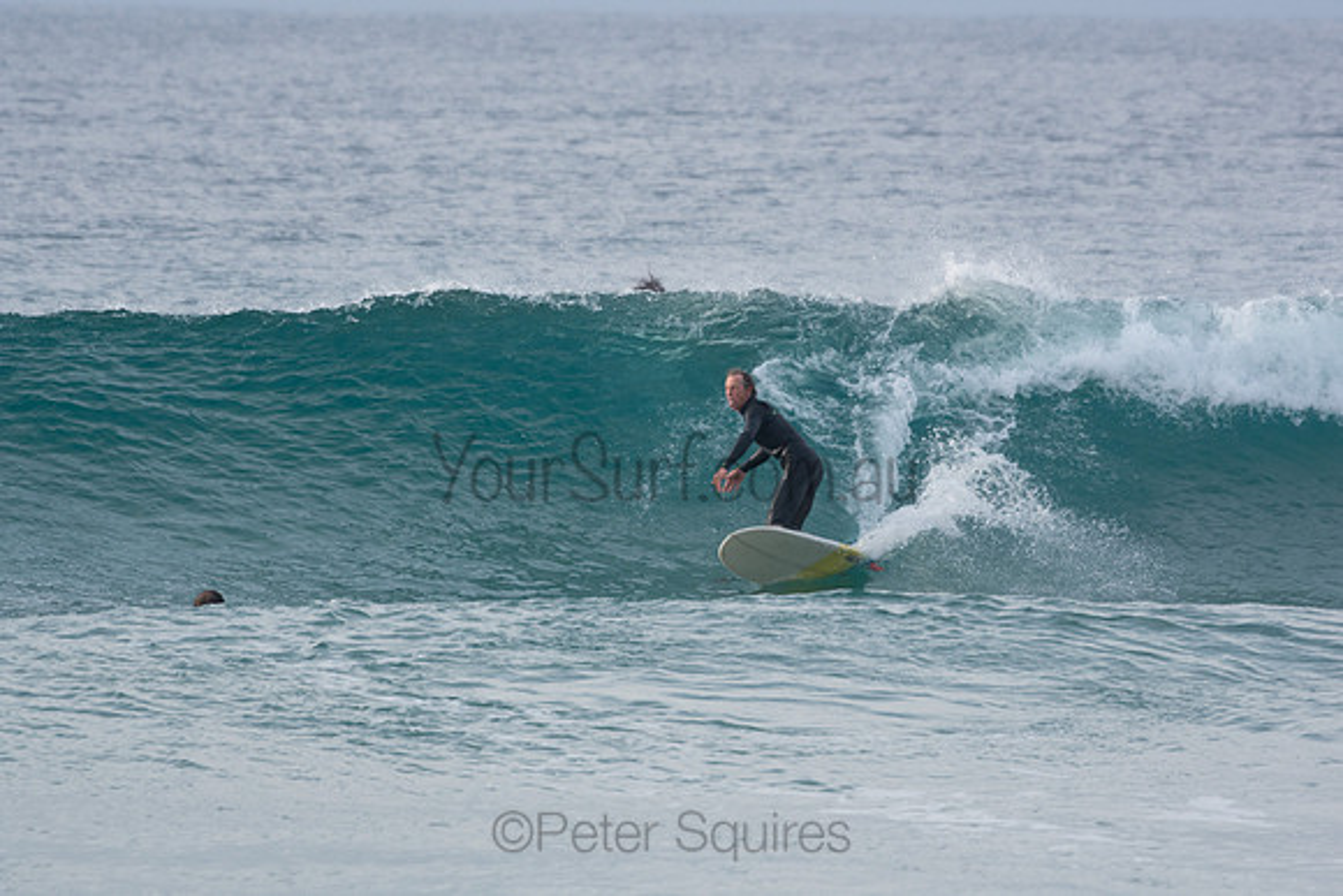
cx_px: 672
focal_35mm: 480
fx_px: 17910
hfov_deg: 4.3
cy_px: 448
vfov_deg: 2.9
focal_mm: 320
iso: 640
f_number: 5.6
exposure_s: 1/1600
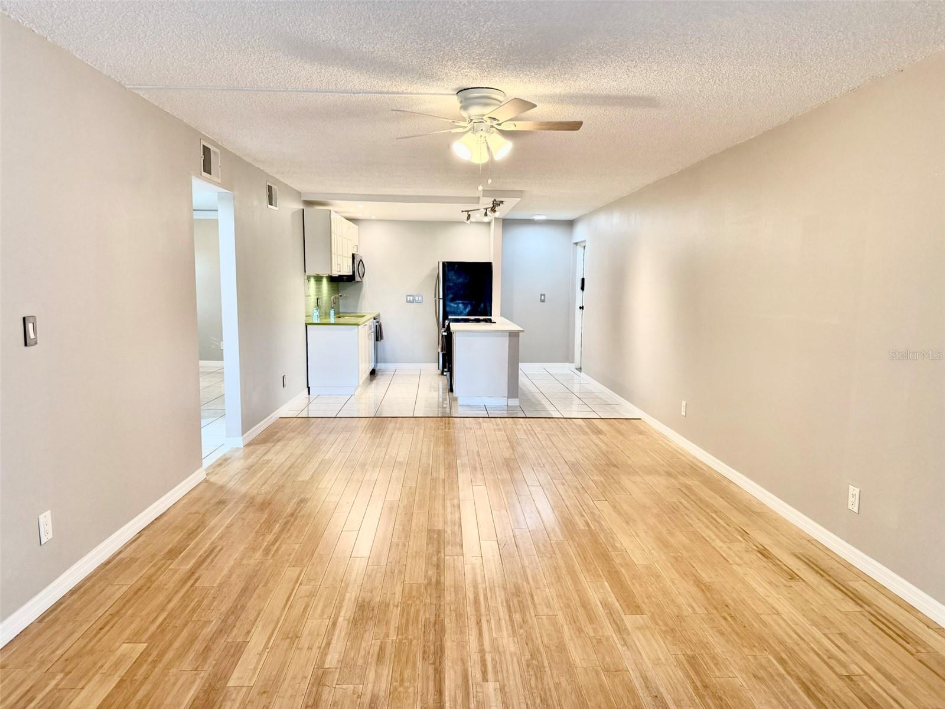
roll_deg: -0.3
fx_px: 655
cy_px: 354
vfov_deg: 56.8
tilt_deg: -5.8
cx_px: 472
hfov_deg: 71.6
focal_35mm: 24
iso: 200
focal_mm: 6.76
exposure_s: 1/122
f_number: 1.78
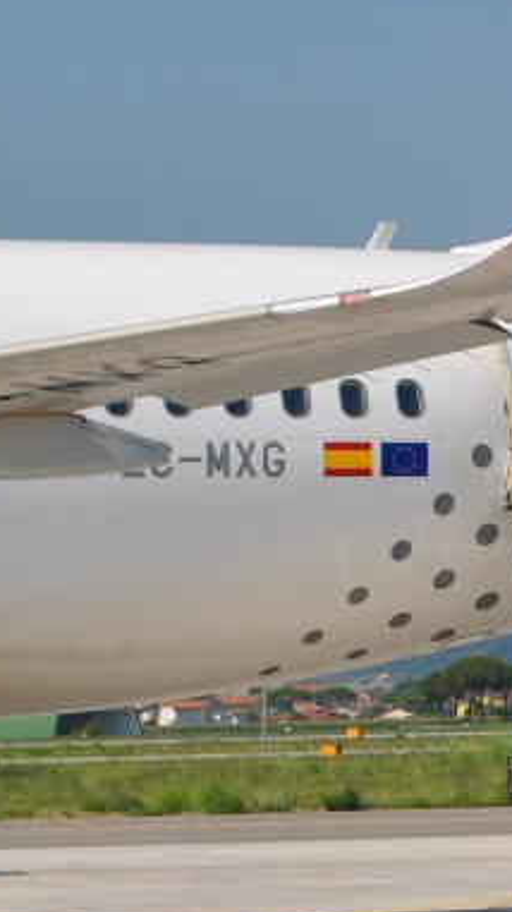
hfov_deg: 4.9
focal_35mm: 238
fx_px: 5751
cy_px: 432
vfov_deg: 9.1
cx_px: 1292
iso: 100
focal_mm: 48
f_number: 9
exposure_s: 1/320
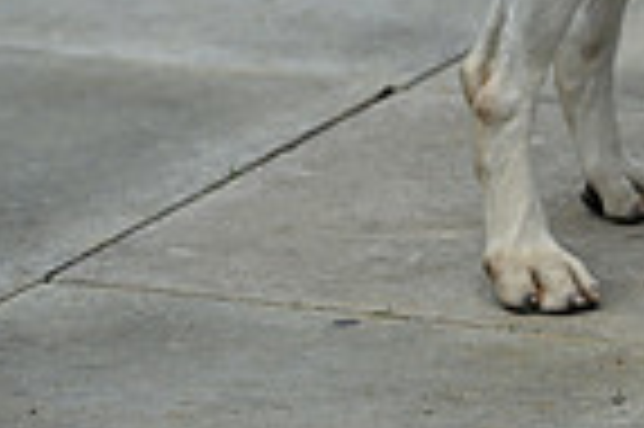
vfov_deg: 2.6
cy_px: -340
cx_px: 1211
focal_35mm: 527
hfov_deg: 3.9
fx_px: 9417
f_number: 4.5
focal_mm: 130
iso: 140
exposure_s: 1/1250
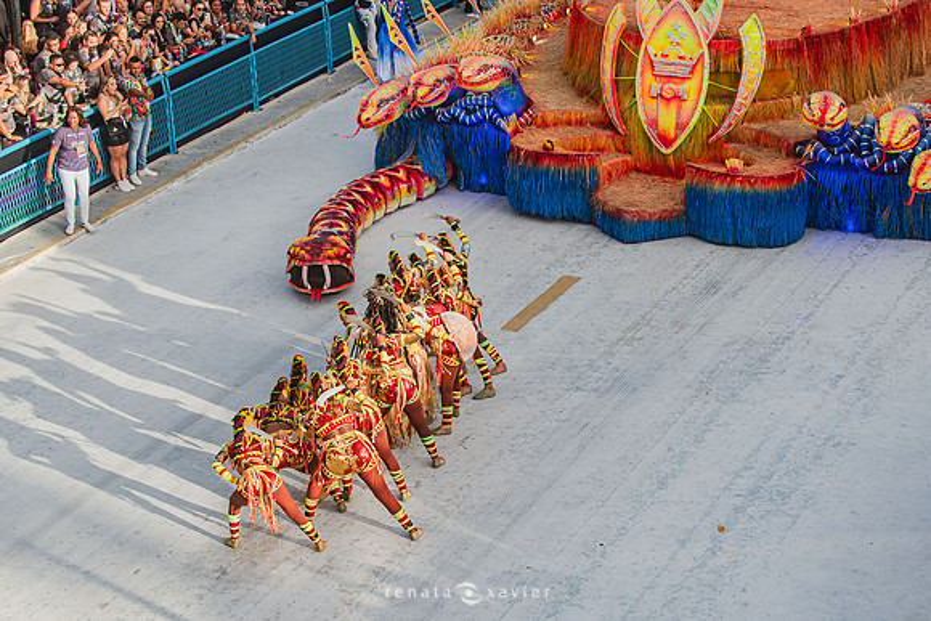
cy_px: 383
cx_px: 490
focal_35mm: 86
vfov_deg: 15.8
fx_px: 2231
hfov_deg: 23.6
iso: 200
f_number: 5.6
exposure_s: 1/800
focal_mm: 70
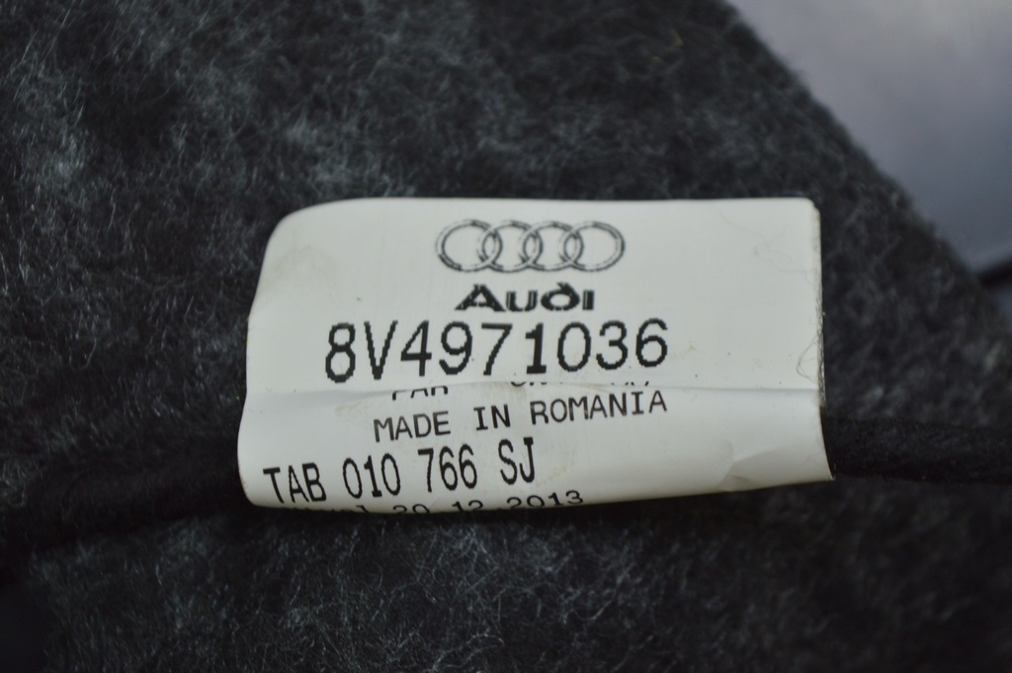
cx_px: 506
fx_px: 2317
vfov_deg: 16.5
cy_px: 336
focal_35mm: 82
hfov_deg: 24.6
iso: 400
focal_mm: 55
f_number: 5.6
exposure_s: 1/50
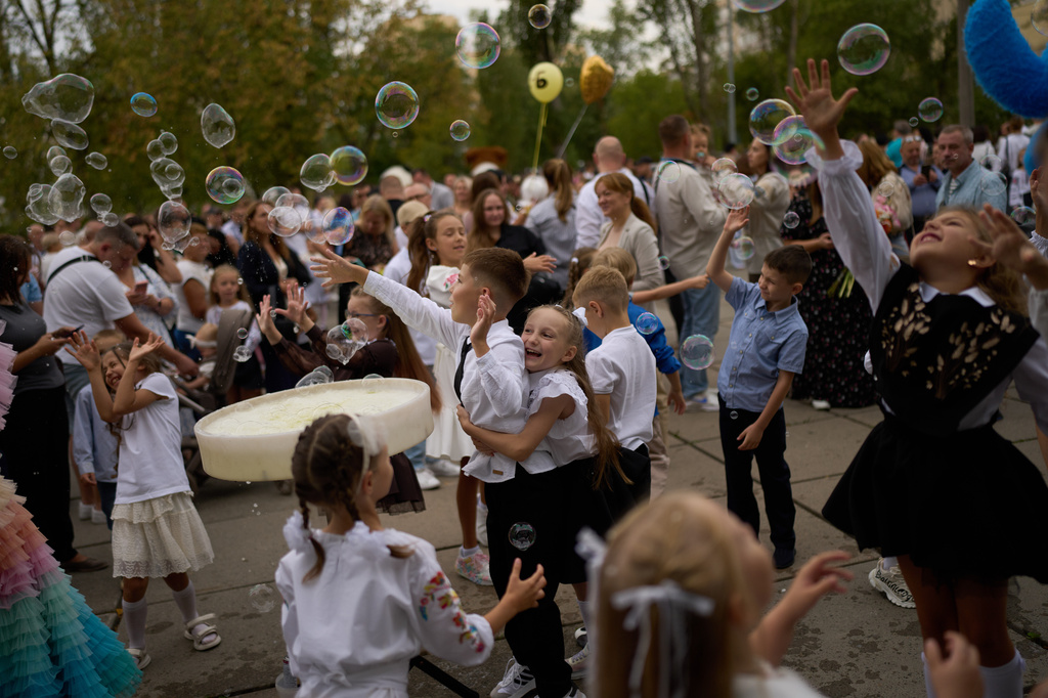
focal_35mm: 35
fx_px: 1019
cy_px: 349
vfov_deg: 37.8
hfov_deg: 54.4
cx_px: 524
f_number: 1.4
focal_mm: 35
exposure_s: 1/4000
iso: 200
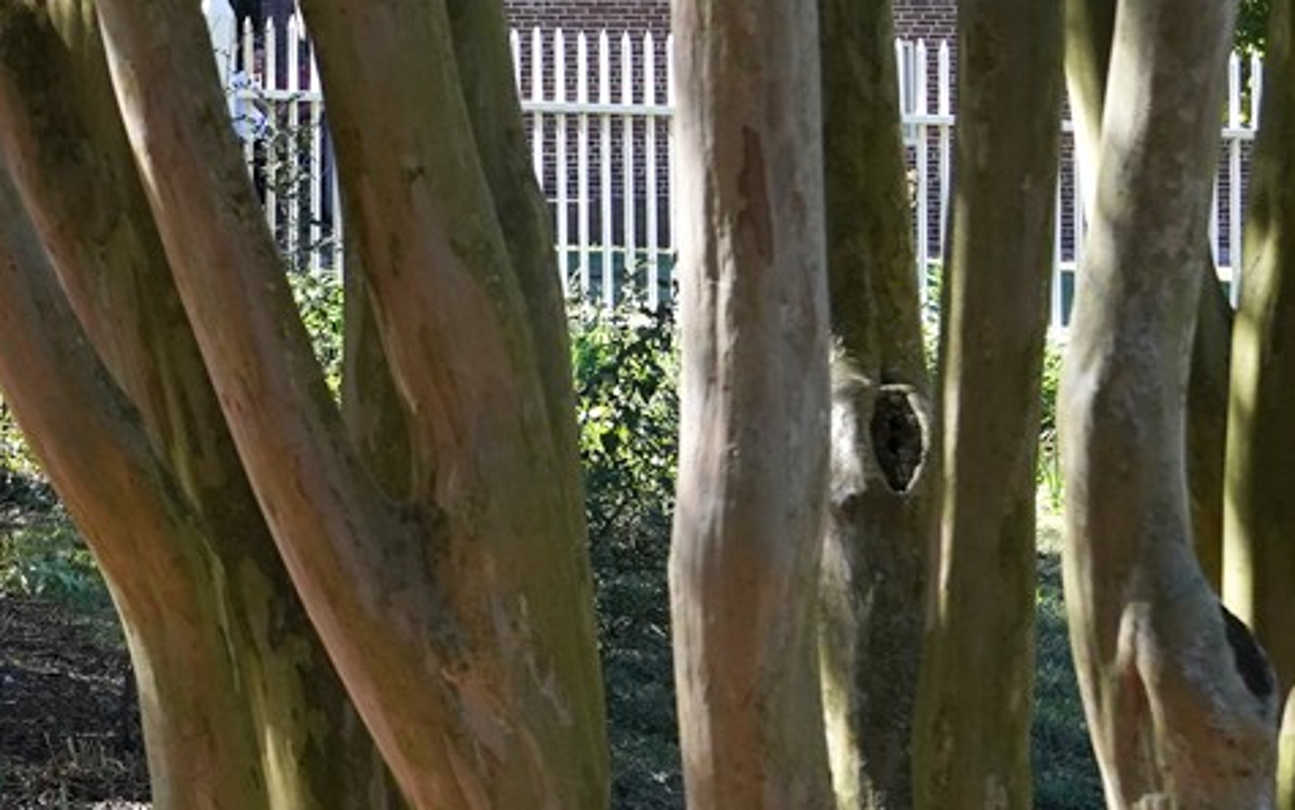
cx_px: -1265
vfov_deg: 7.4
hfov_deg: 10.9
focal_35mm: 176
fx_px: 6212
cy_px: -240
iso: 800
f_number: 10
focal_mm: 41
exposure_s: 1/100
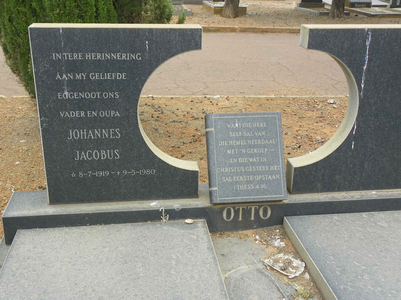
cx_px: 200
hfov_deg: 43.9
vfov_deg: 33.6
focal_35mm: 43
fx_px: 498
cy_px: 150
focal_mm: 7.6
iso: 64
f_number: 3.2
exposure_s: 1/125
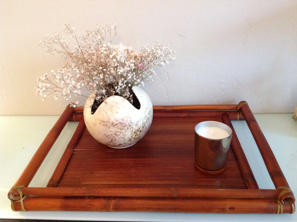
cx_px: 148
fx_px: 300
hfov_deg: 52.7
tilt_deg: -28.0
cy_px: 111
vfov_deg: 40.6
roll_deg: +2.9
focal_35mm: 35
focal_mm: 4.28
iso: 400
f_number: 2.4
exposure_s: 1/17
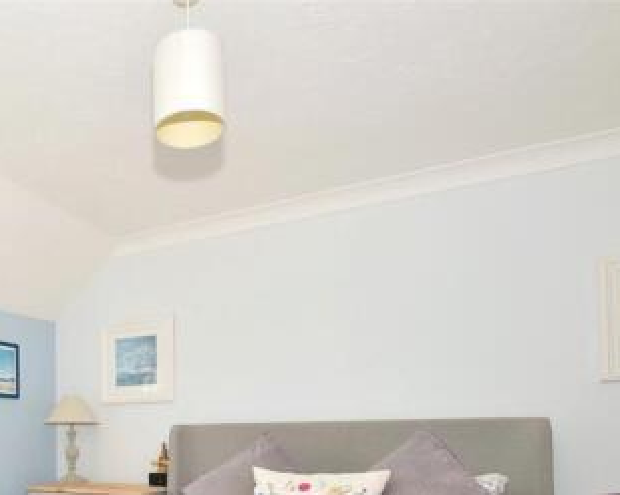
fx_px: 550
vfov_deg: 44.5
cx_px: 109
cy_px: 438
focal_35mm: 30
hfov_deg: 54.1
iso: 500
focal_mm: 10
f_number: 8
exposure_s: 1/60
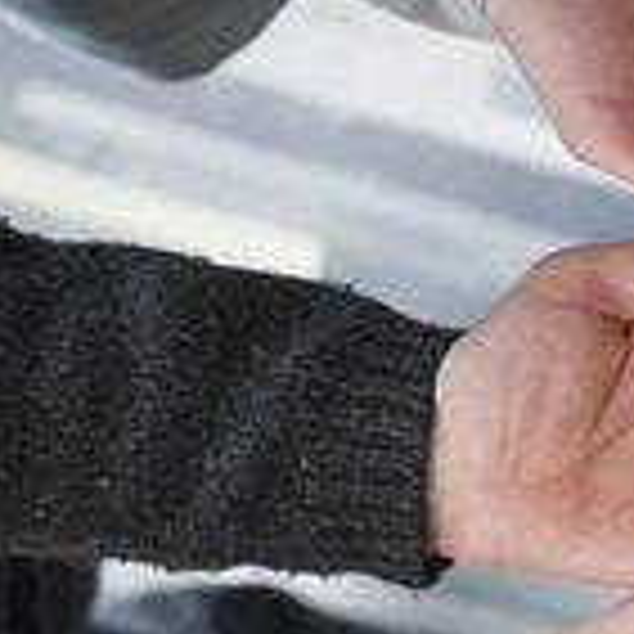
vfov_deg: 14.2
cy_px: 535
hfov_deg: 12.3
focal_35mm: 122
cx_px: 1360
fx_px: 2528
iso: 400
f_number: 3.2
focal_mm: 30
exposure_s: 1/100
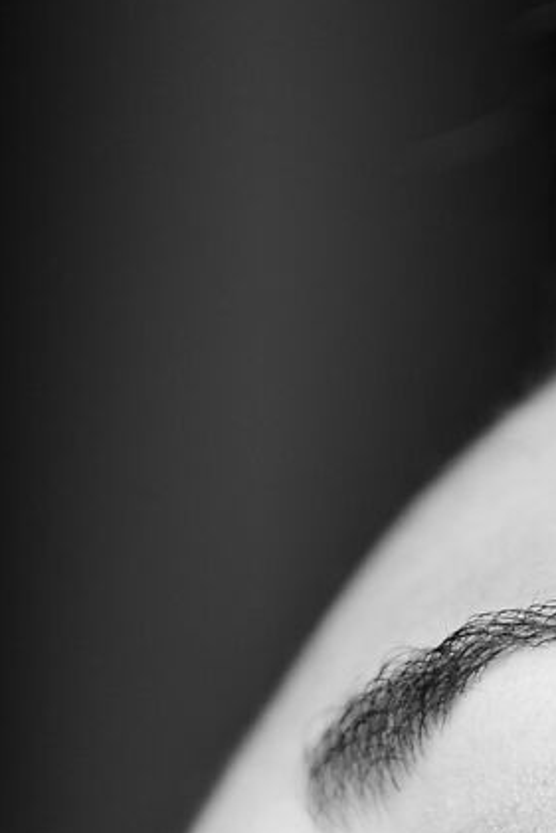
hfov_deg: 2.8
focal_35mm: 484
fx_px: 11203
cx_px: 455
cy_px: 1682
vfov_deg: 4.2
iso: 100
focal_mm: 85
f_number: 1.8
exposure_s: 1/400
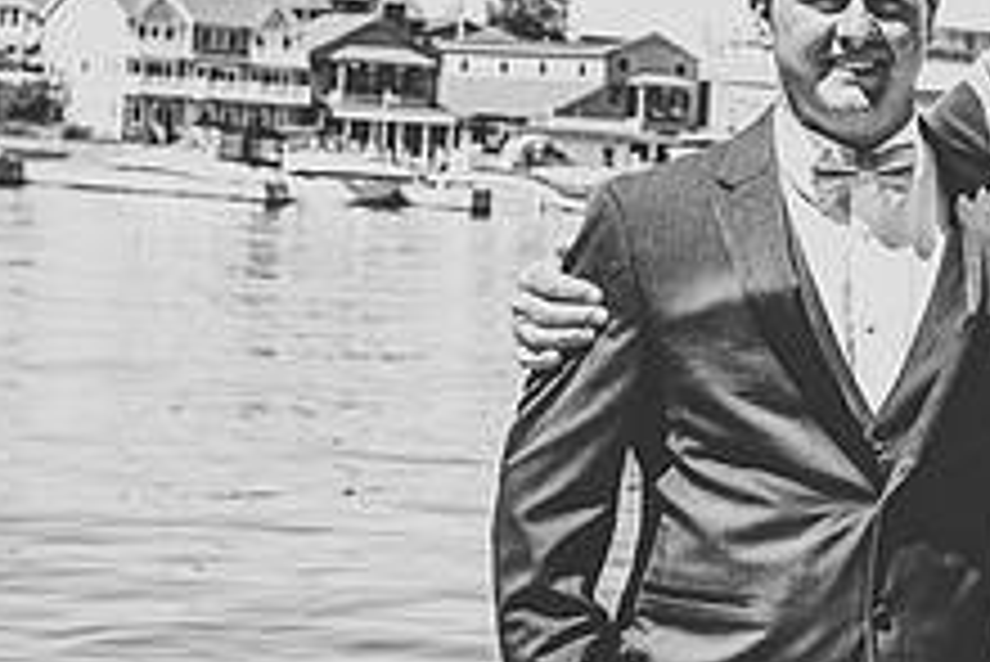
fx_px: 3632
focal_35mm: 132
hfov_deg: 15.5
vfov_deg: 10.4
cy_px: 124
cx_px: 738
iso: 125
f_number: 6.3
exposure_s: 1/500
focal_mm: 50
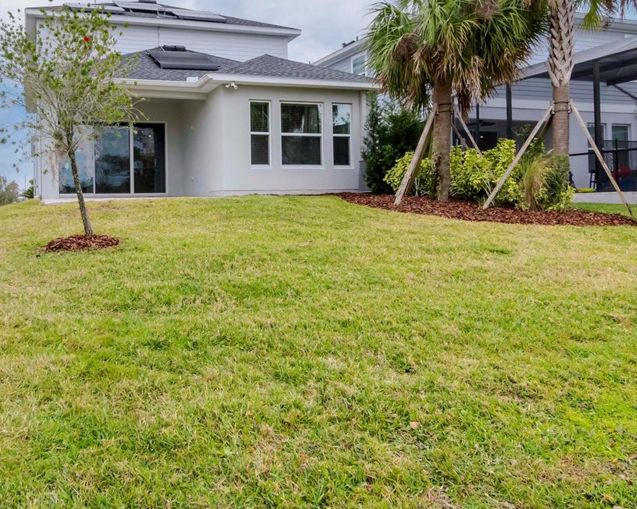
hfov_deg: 56.9
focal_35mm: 30
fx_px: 561
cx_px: 179
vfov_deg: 48.3
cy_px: 188
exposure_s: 1/320
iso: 800
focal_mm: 13
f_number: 14
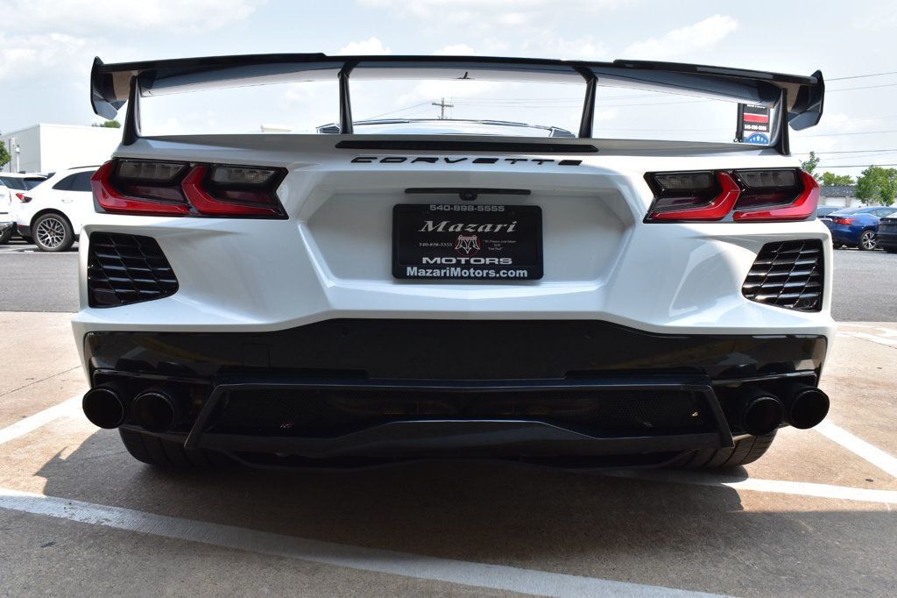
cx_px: 448
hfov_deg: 59.5
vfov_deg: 41.7
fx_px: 785
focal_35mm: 32
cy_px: 299
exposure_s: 1/400
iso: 400
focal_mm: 21
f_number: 11
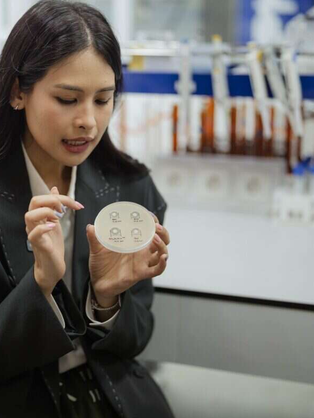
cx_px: 83
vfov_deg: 26.7
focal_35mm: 73
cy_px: 210
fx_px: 882
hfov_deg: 20.0
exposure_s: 1/200
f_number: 1.4
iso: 320
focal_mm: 50
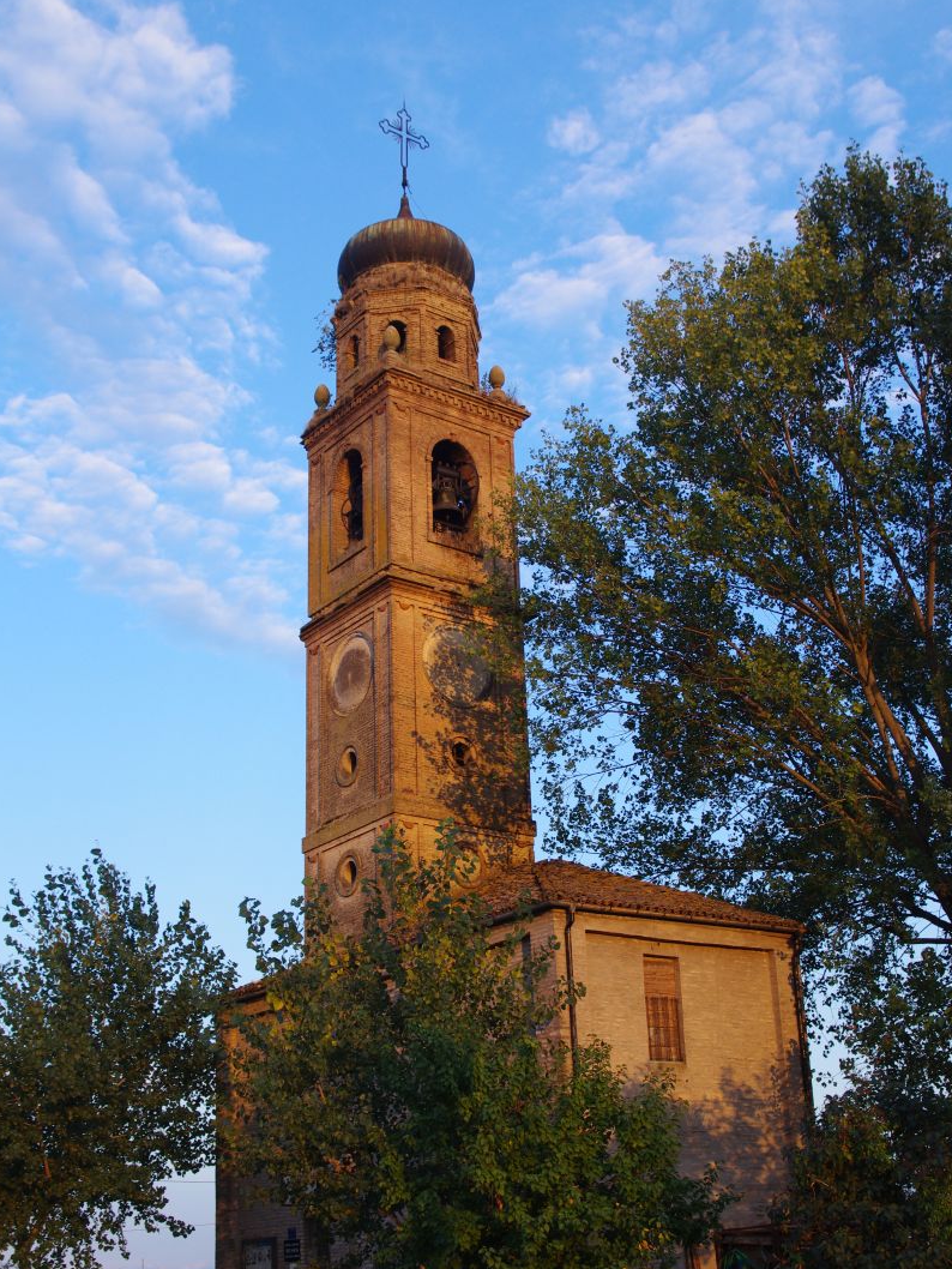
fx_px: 1686
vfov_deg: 41.2
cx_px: 474
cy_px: 717
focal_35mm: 46
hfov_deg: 31.5
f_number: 8
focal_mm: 28.13
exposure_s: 1/100
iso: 400
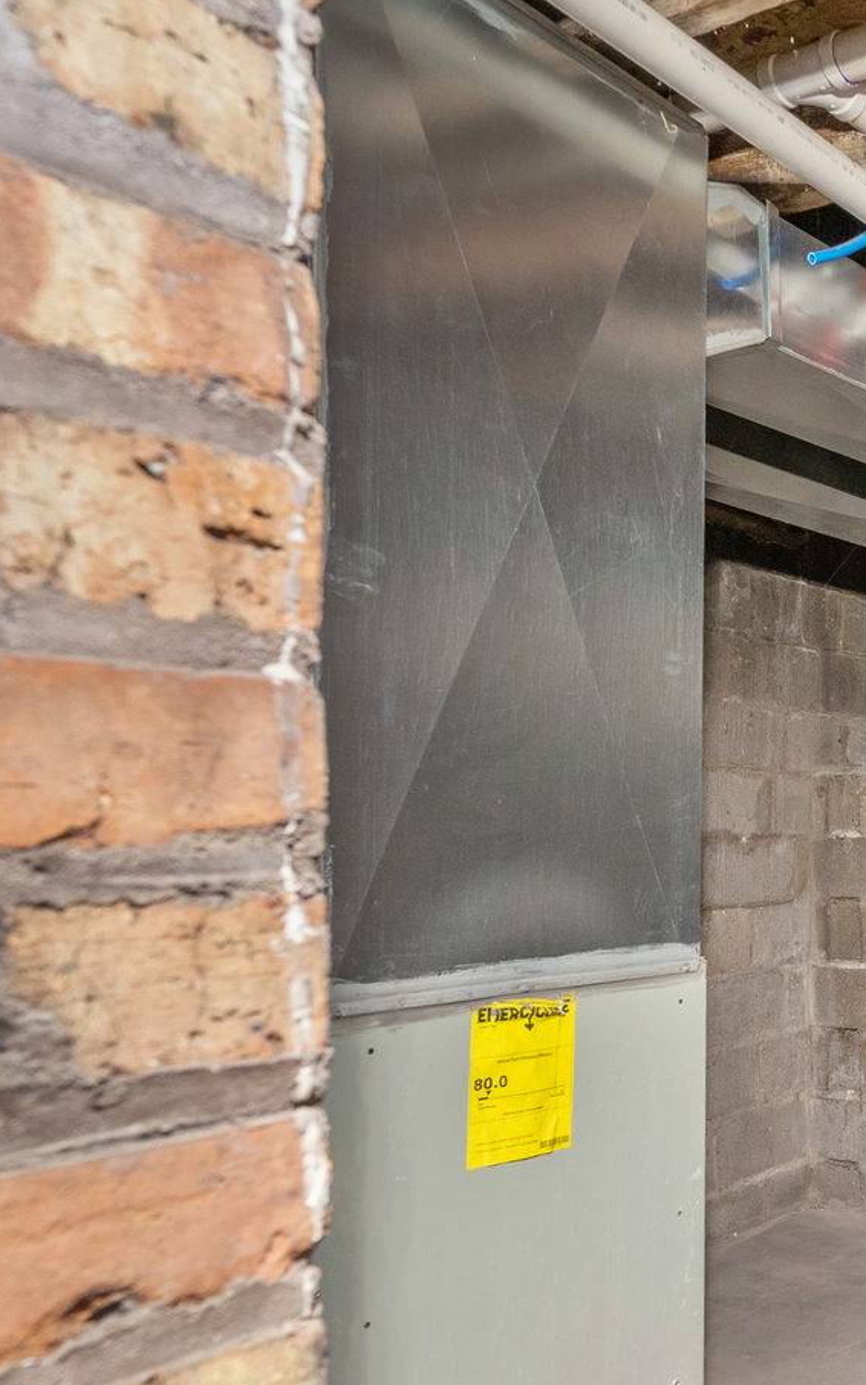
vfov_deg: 61.1
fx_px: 1170
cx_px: 1134
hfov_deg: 31.2
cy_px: 764
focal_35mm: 31
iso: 800
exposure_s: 1/8
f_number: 7.1
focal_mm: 17
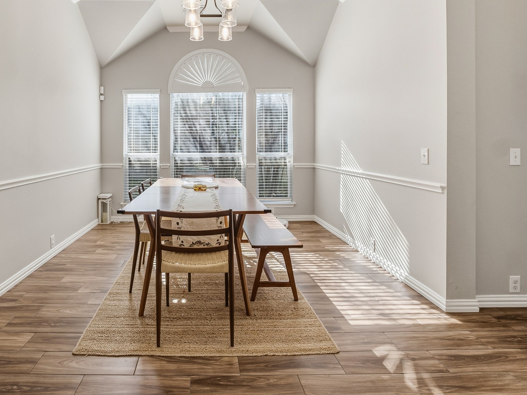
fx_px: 285
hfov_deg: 84.2
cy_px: 153
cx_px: 204
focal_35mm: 19
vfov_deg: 68.7
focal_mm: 9
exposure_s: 1/320
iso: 125
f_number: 4.5
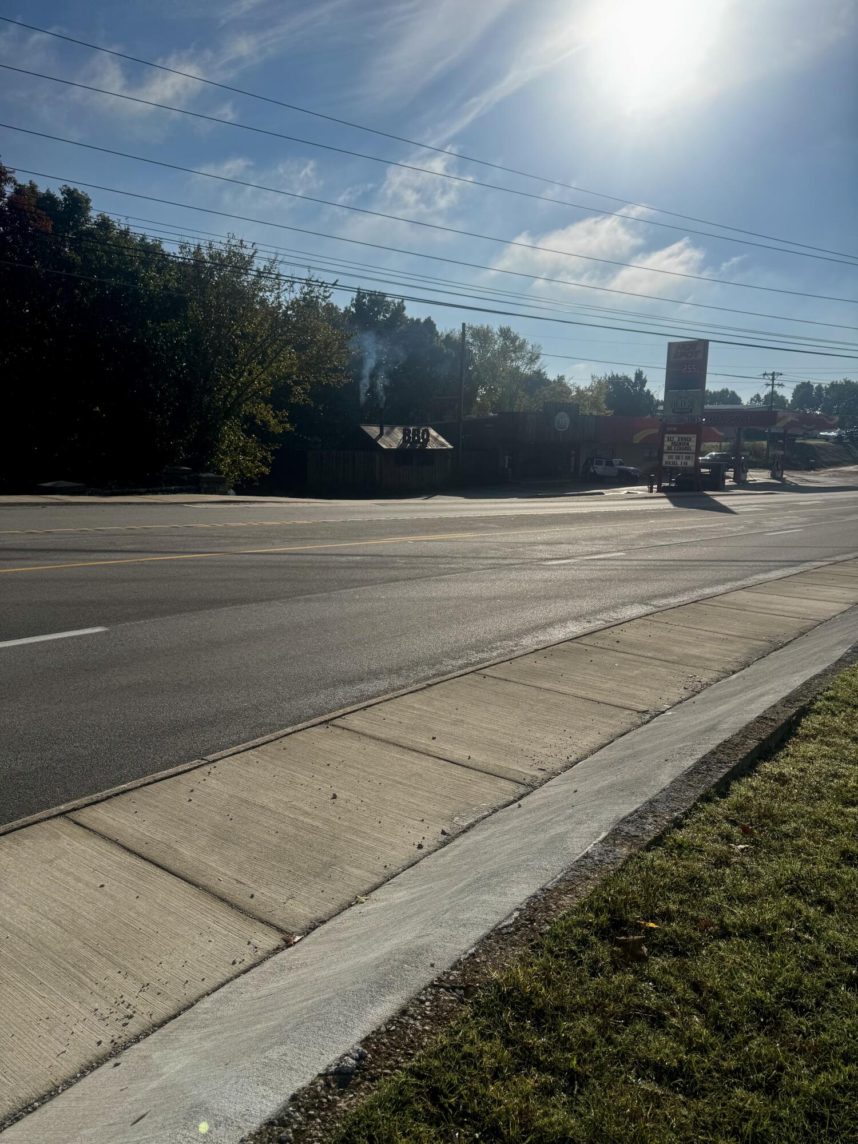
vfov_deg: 71.6
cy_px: 572
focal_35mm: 24
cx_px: 429
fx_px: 793
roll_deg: -1.1
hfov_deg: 56.8
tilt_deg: -10.0
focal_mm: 6.76
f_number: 1.78
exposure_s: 1/15152
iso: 64
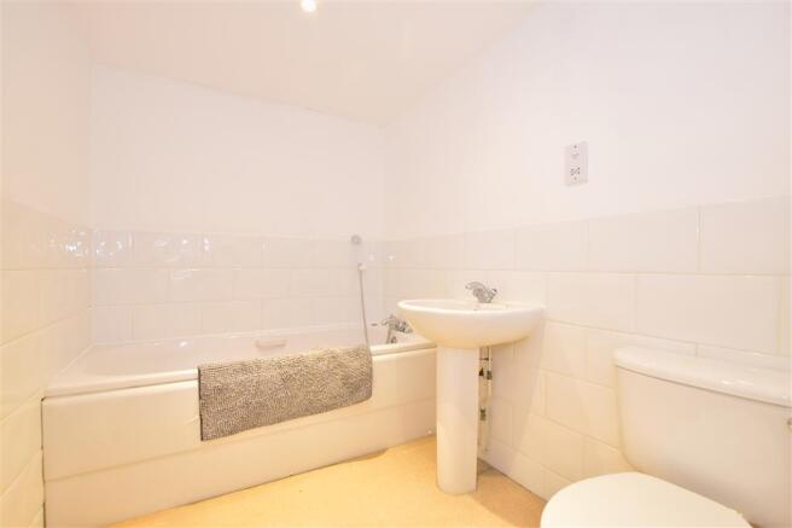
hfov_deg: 100.4
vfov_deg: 77.3
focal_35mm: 15
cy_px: 264
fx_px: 330
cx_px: 396
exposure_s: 1/6
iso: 400
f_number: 7.1
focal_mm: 10
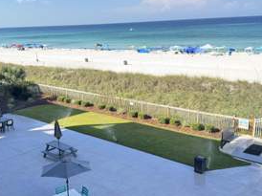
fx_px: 318
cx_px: 109
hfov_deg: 44.7
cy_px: 111
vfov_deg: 34.2
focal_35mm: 42
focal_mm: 6.76
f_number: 1.78
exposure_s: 1/510
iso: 80
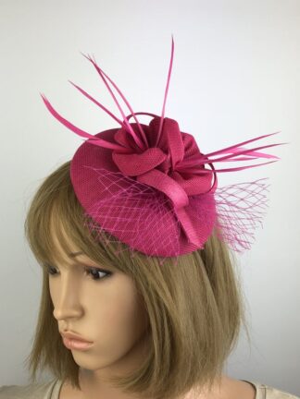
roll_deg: -1.4
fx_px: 324
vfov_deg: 63.4
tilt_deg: -5.3
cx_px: 150
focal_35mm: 28
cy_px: 200
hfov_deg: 49.7
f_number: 1.8
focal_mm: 3.99
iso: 20
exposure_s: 1/235
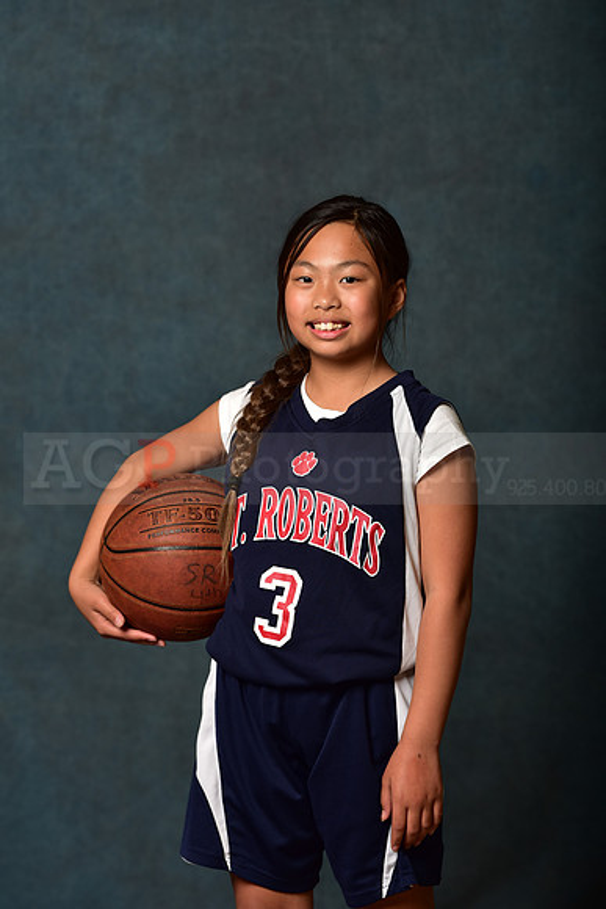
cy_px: 454
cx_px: 303
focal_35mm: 130
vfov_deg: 15.8
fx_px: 3280
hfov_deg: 10.6
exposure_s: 1/250
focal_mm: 130
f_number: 4.5
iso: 200
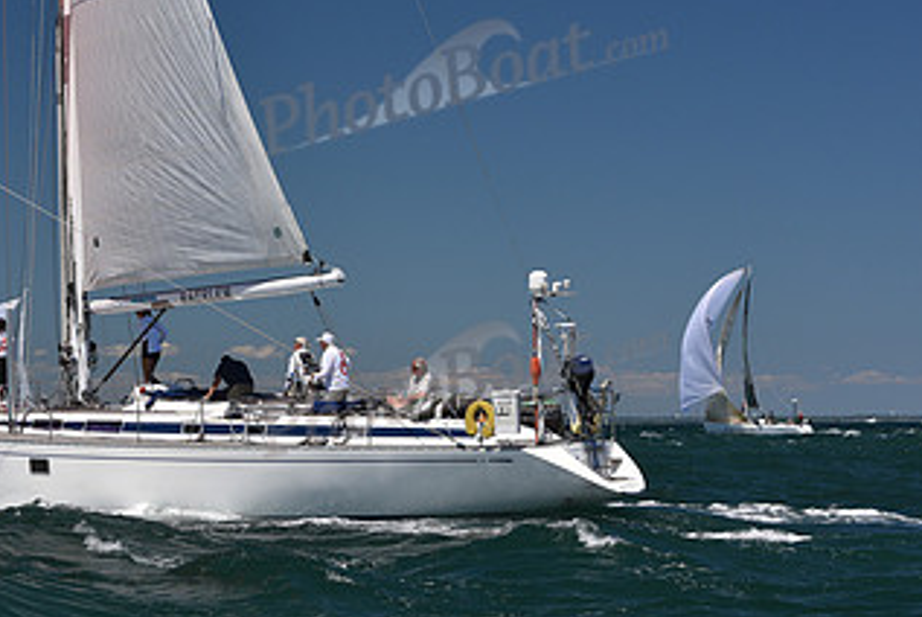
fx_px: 3281
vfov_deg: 10.7
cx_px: 111
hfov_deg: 15.8
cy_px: 272
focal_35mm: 128
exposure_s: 1/800
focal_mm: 70
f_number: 7.1
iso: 250
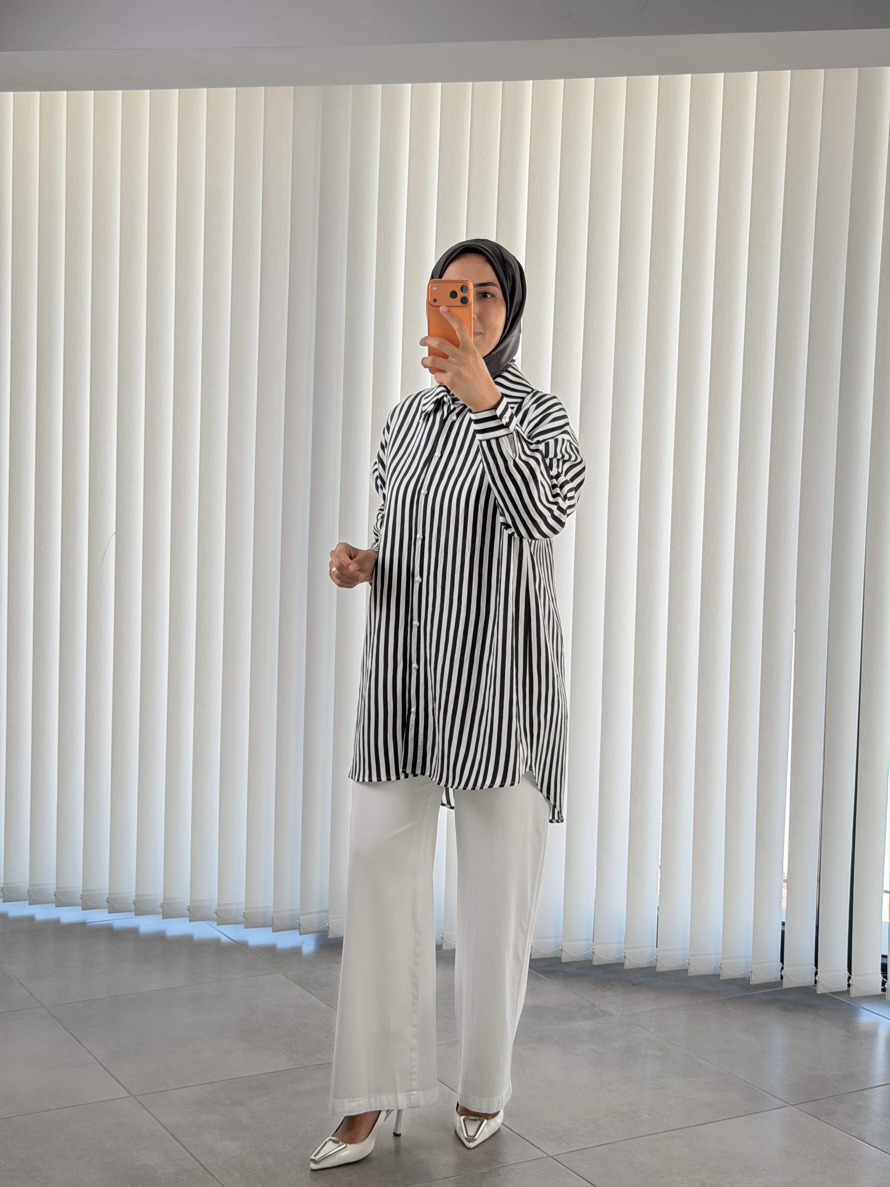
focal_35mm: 48
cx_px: 445
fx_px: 1645
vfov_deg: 39.7
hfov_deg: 30.3
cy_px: 594
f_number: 1.78
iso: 64
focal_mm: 6.76
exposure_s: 1/398
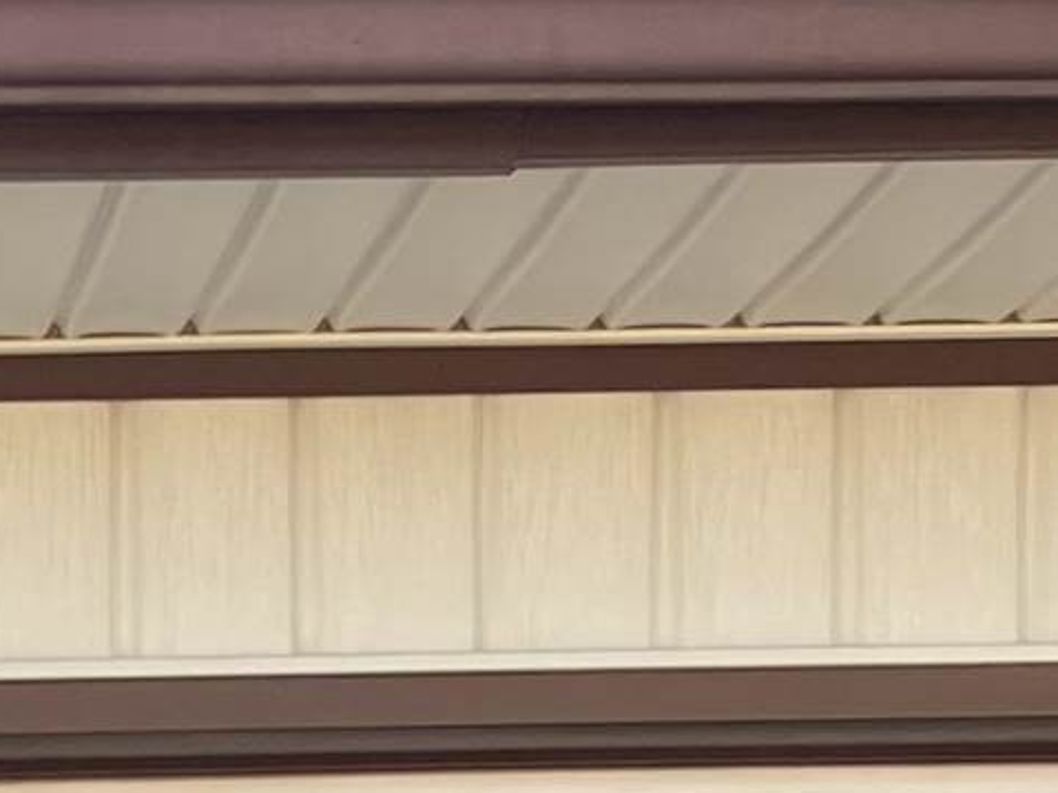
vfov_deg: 7.7
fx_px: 5499
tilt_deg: -4.5
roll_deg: -0.1
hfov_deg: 10.6
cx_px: -474
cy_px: 1905
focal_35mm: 180
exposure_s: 1/120
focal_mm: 3.99
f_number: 1.8
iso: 32
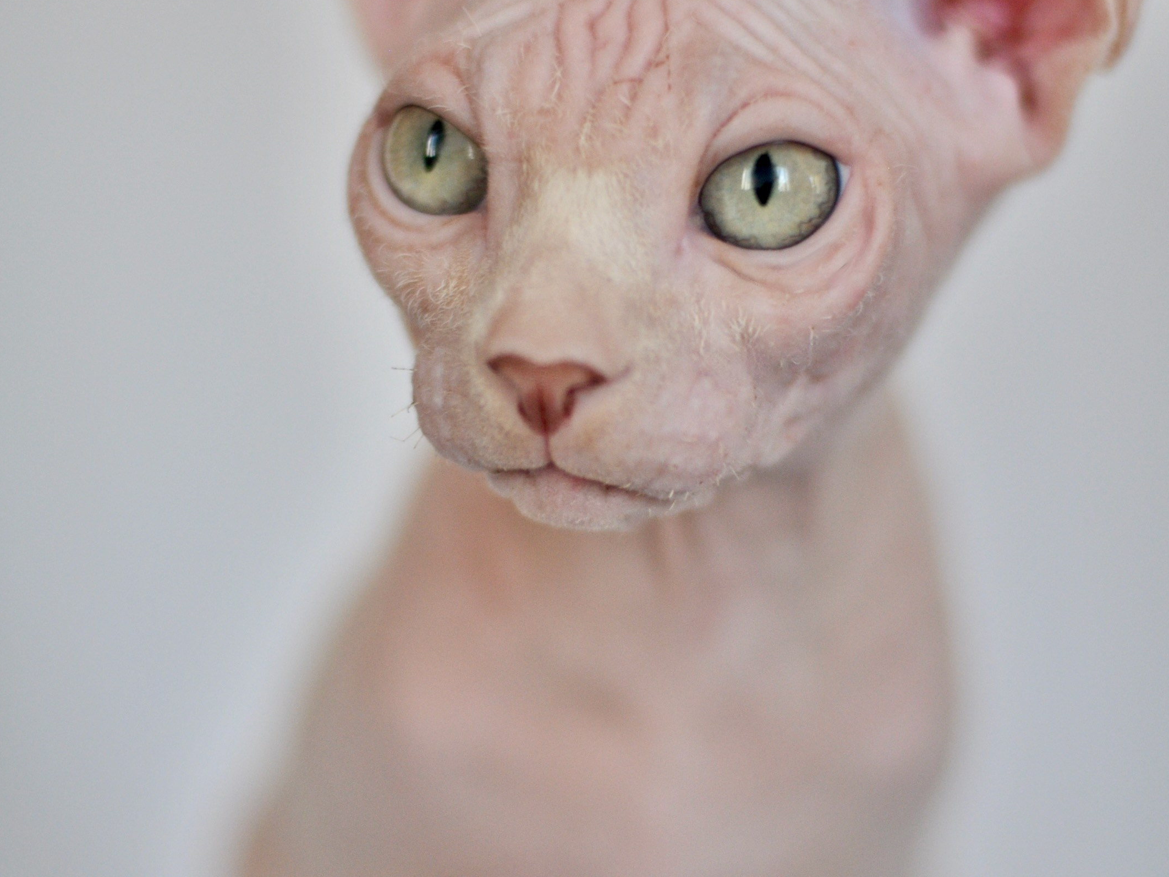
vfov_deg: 13.6
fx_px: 3681
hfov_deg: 18.0
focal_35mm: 109
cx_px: 584
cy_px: 516
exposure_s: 1/1000
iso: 400
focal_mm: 50
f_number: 1.4
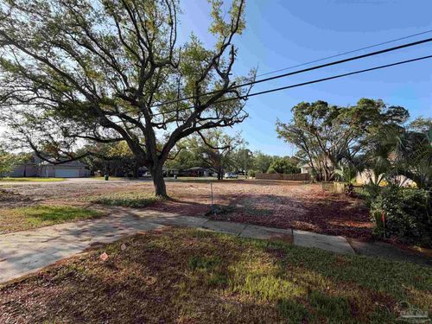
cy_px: 162
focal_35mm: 14
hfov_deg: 102.1
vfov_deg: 85.7
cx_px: 216
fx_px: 175
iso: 40
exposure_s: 1/770
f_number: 2.2
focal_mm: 2.22
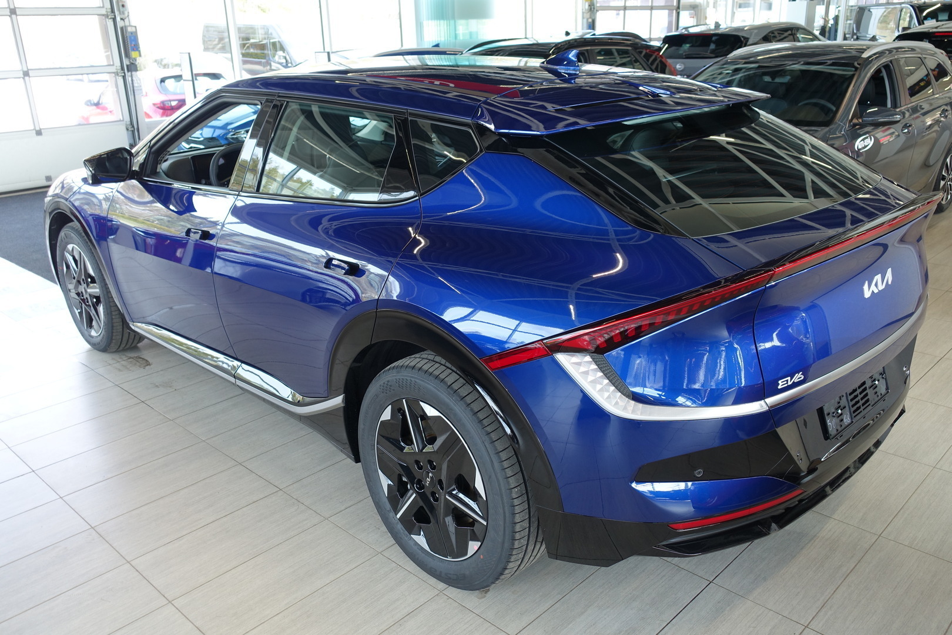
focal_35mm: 29
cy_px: 318
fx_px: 767
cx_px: 476
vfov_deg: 45.0
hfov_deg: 63.7
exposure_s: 1/60
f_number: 2.8
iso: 125
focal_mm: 10.81
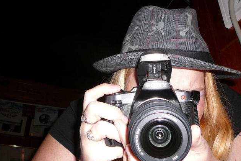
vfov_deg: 35.9
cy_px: 89
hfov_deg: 51.9
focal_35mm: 37
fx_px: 248
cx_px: 120
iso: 100
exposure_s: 1/30
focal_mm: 5.2
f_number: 2.8
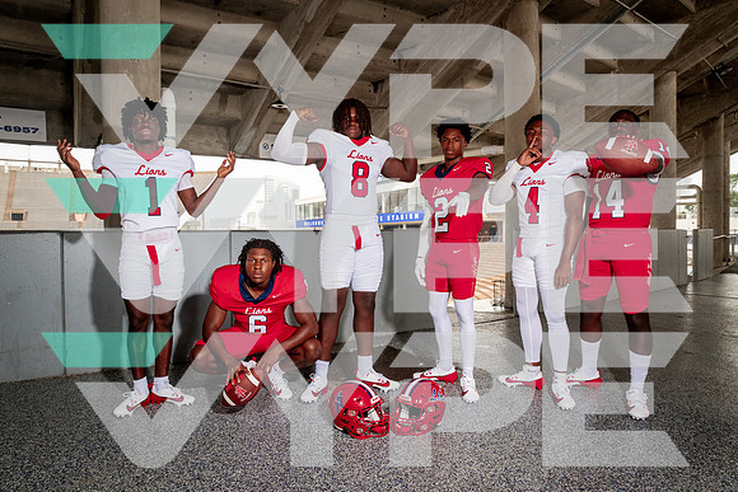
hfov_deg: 70.5
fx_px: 522
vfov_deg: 50.5
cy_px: 246
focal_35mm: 25
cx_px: 369
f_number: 7.1
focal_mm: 24
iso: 800
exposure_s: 1/200
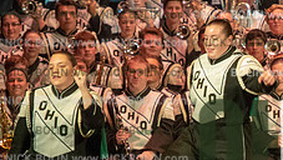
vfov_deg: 2.0
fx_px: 4625
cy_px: 159
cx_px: 287
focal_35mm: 616
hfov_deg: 3.5
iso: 8000
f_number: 5.6
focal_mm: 230
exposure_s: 1/200
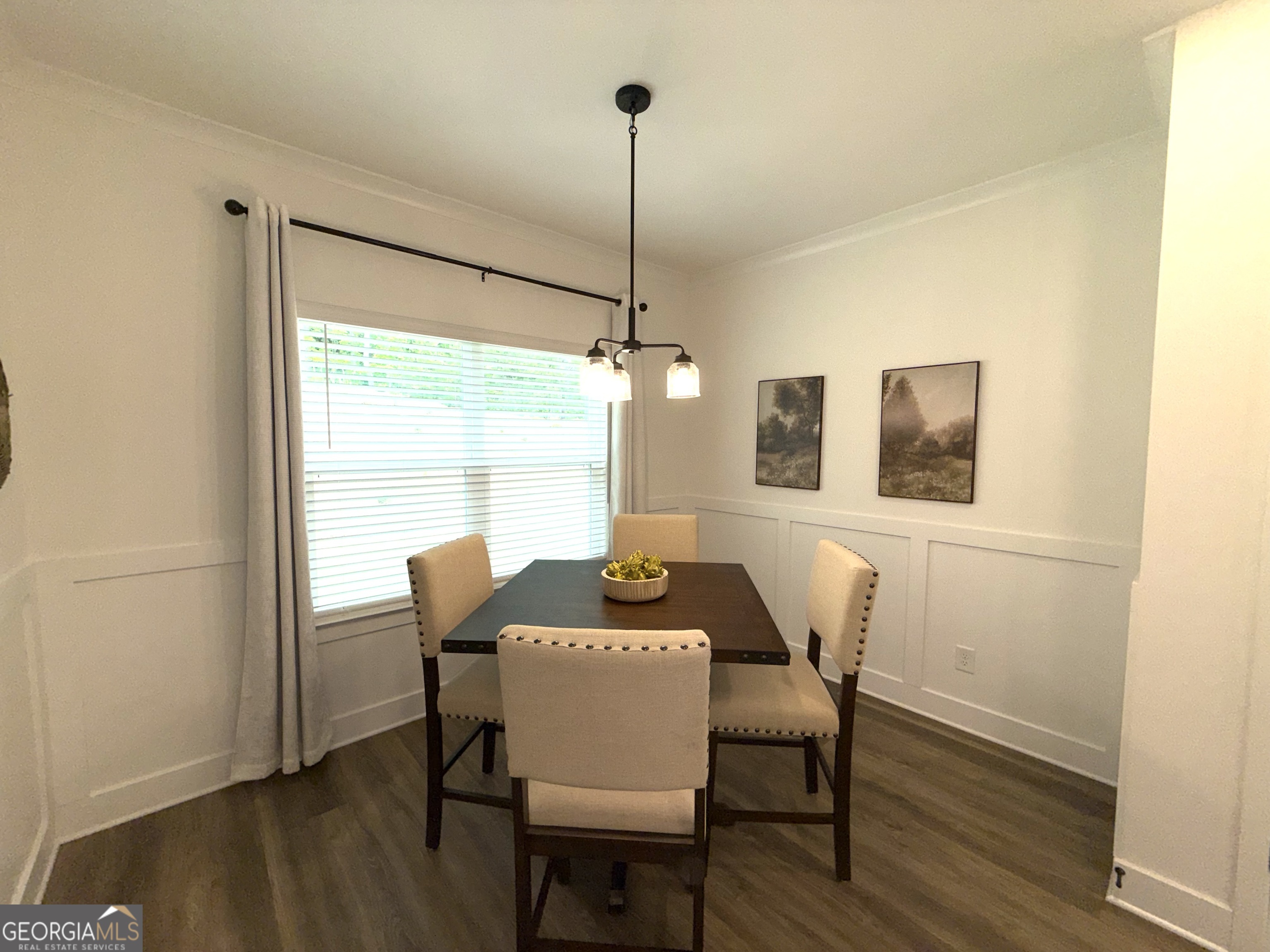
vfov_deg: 85.7
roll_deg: -0.2
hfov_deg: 102.1
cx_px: 635
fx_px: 514
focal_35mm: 14
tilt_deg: -3.9
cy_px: 476
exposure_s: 1/122
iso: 25
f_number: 2.2
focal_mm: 2.22
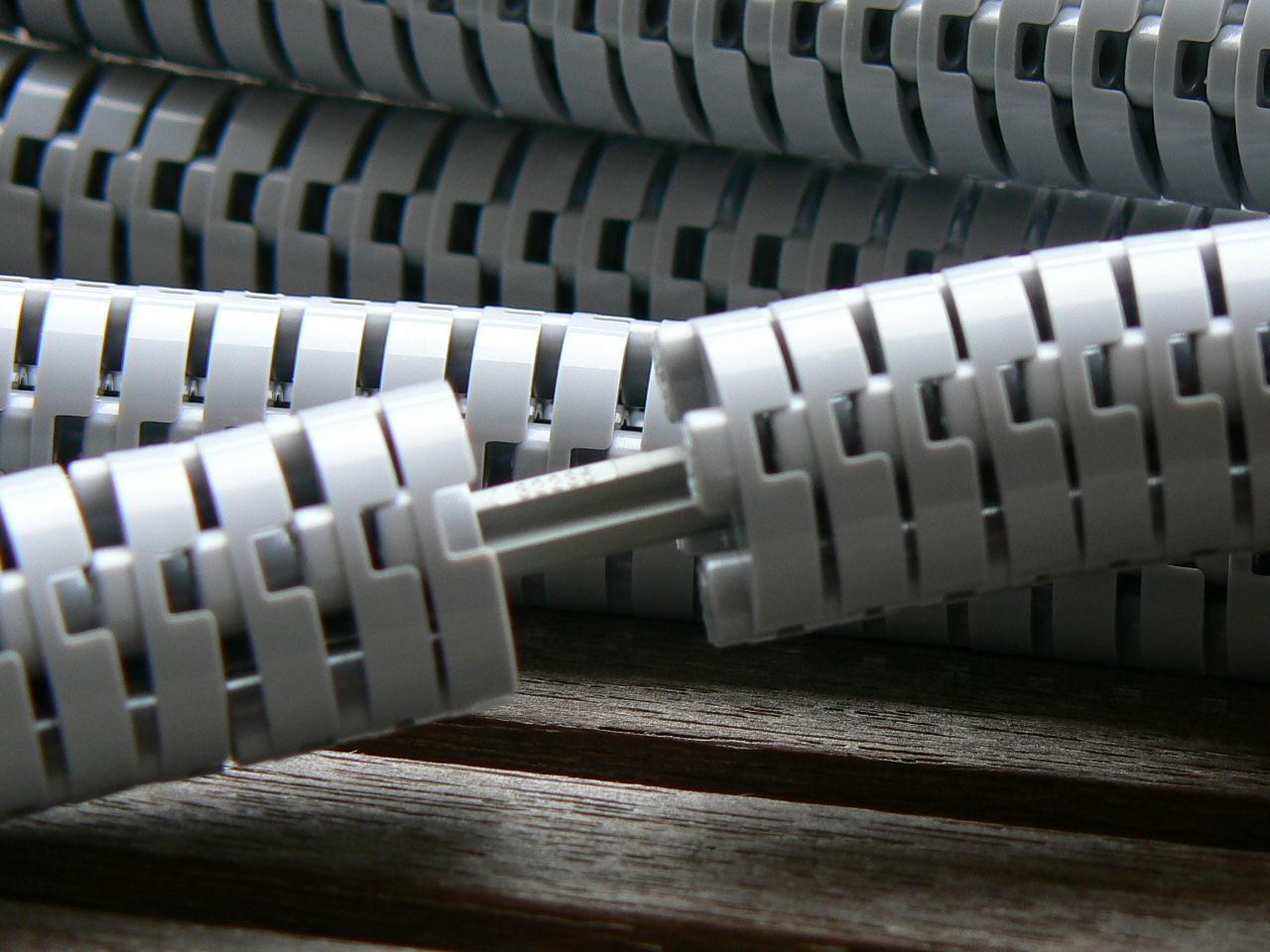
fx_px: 4329
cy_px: 476
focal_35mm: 118
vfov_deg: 12.6
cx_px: 635
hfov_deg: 16.7
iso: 80
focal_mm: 14.3
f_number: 3.2
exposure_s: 1/60
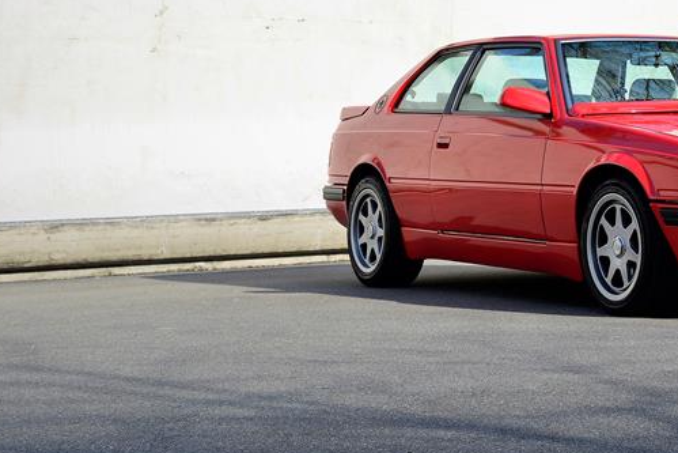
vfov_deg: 14.1
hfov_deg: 20.8
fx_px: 1808
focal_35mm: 96
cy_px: 37
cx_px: 610
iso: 100
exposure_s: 1/160
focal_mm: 50
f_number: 7.1
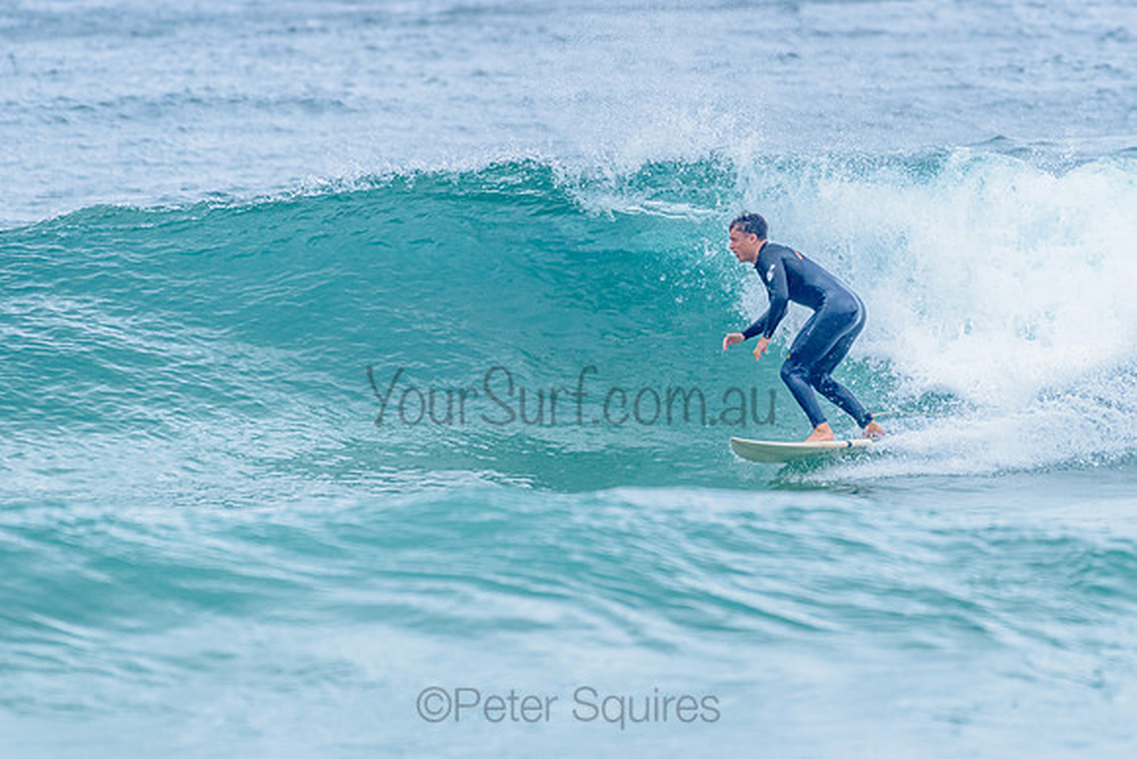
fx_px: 19830
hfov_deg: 3.3
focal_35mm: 628
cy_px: 372
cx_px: 694
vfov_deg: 2.2
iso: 800
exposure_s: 1/2000
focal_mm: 500
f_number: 5.6
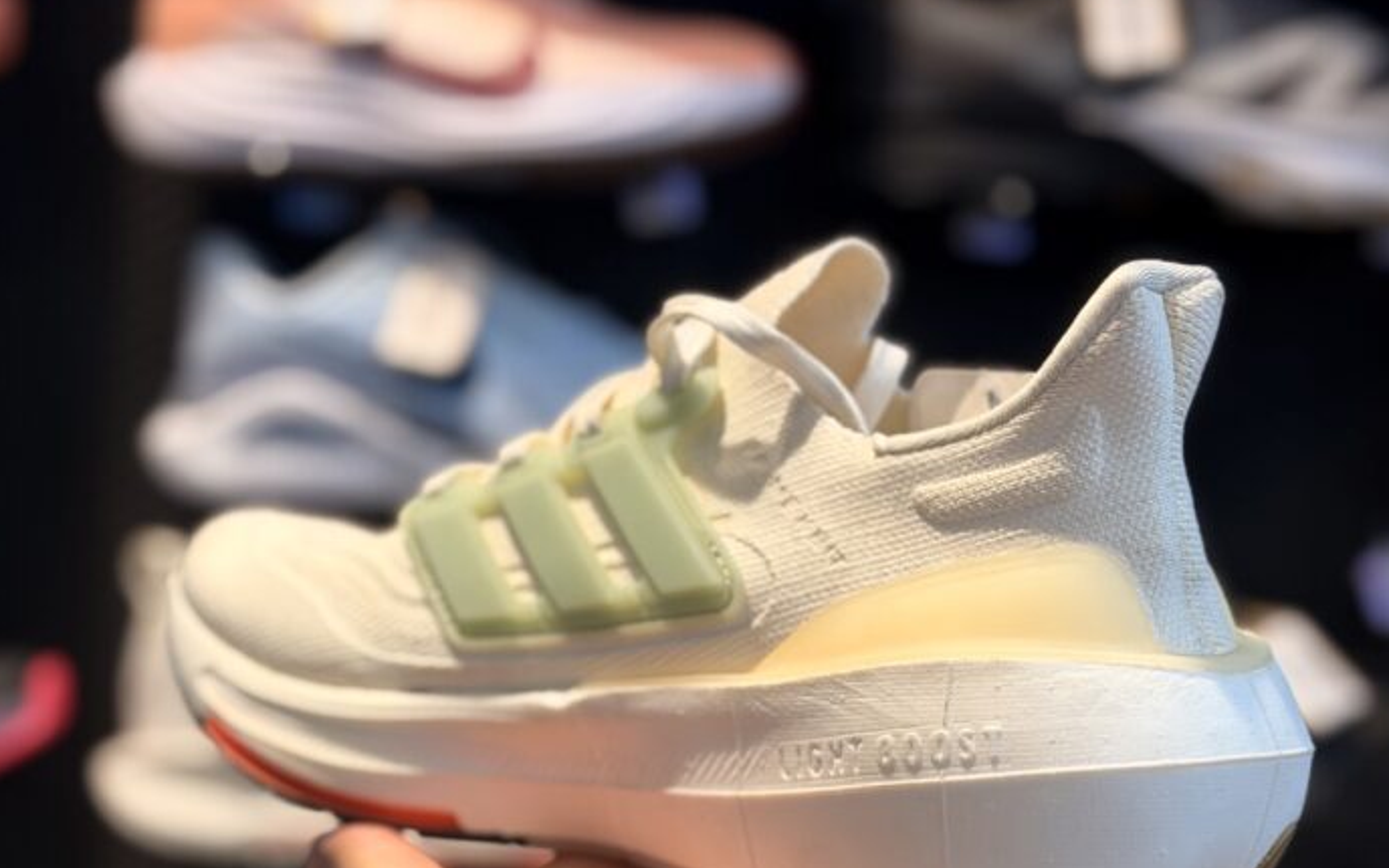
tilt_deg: -9.0
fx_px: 2612
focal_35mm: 69
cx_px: 697
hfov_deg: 29.8
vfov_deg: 18.7
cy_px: 691
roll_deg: +1.3
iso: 50
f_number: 1.78
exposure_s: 1/121
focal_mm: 6.76
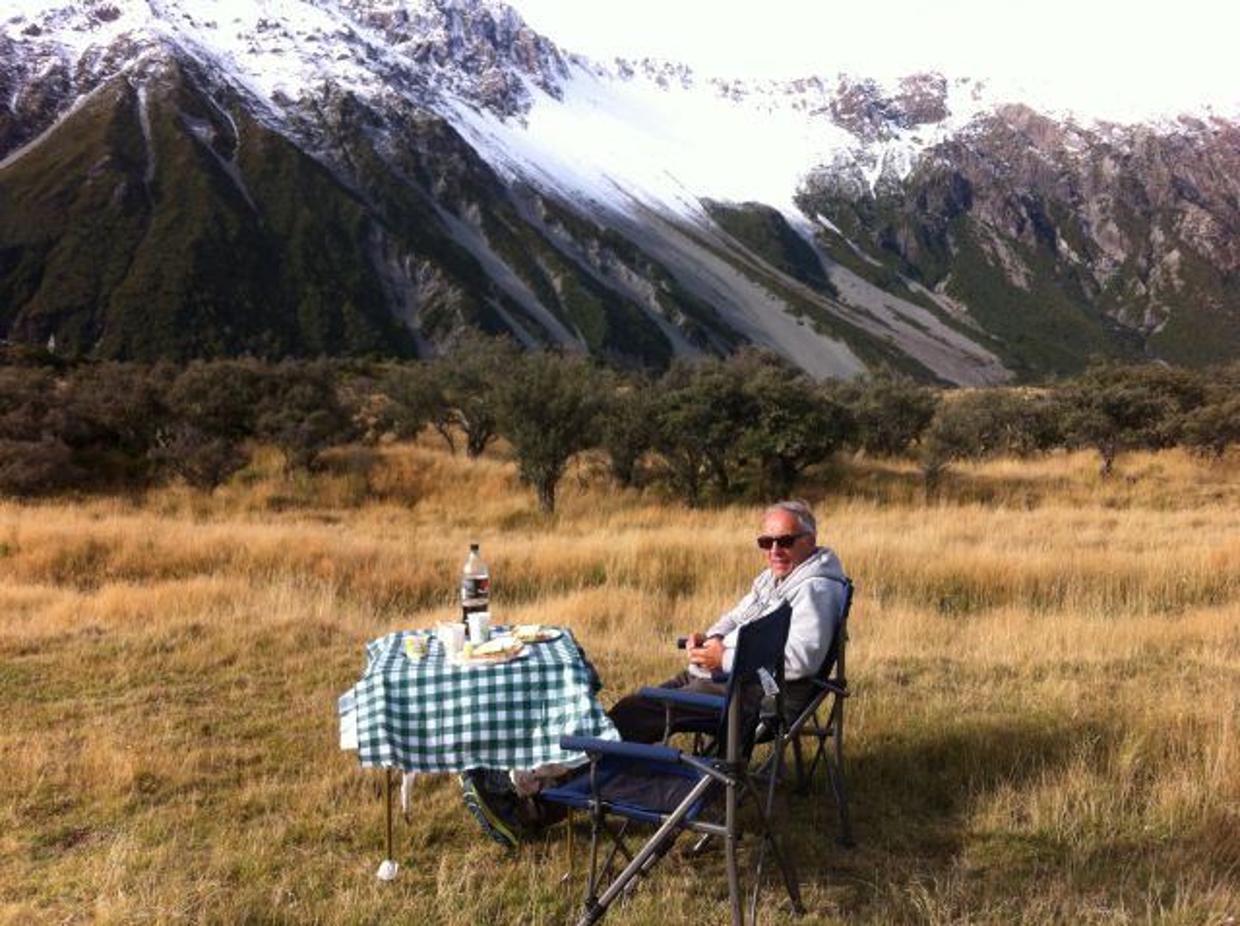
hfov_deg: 52.7
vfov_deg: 40.6
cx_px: 620
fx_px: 1252
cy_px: 463
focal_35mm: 35
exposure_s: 1/656
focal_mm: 3.85
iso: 80
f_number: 2.8
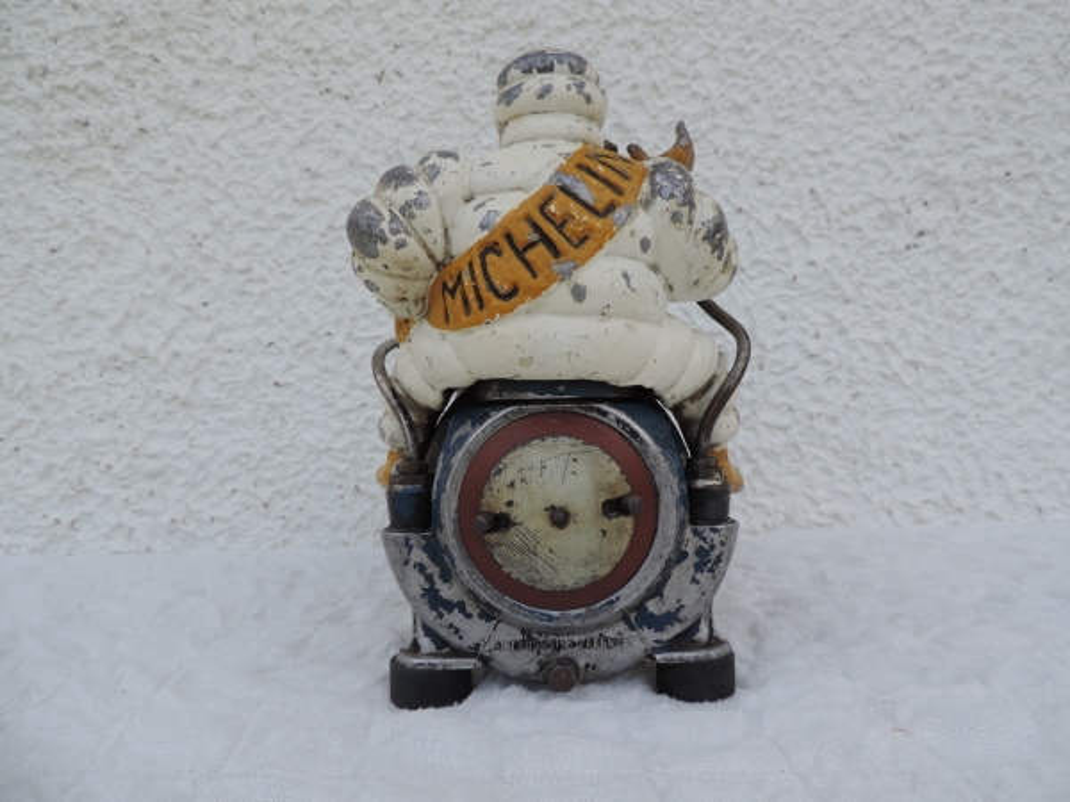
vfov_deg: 56.8
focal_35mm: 24
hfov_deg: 71.6
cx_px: 535
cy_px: 401
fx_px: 742
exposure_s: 1/500
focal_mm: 4.3
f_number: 3
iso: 80
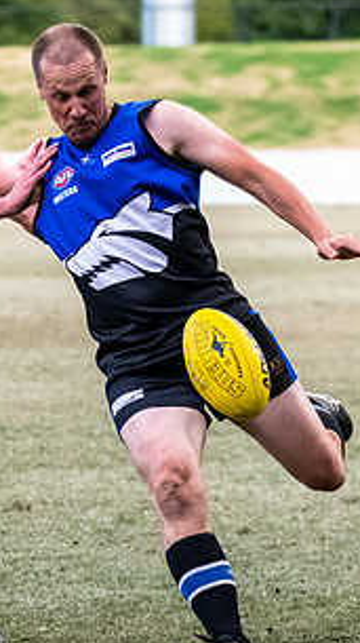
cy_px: 350
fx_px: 7196
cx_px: 73
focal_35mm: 423
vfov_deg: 5.1
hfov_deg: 2.9
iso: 4500
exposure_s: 1/1600
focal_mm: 150
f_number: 5
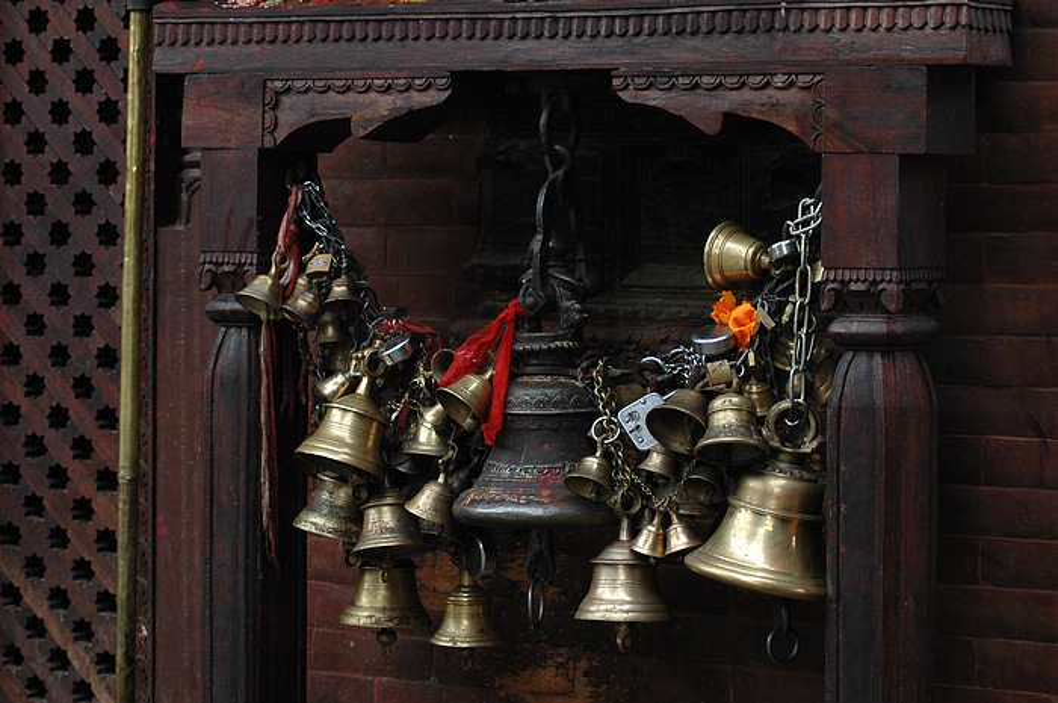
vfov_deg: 13.0
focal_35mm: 105
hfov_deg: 19.5
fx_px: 3082
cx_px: 529
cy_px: 352
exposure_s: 1/500
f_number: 5.6
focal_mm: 70
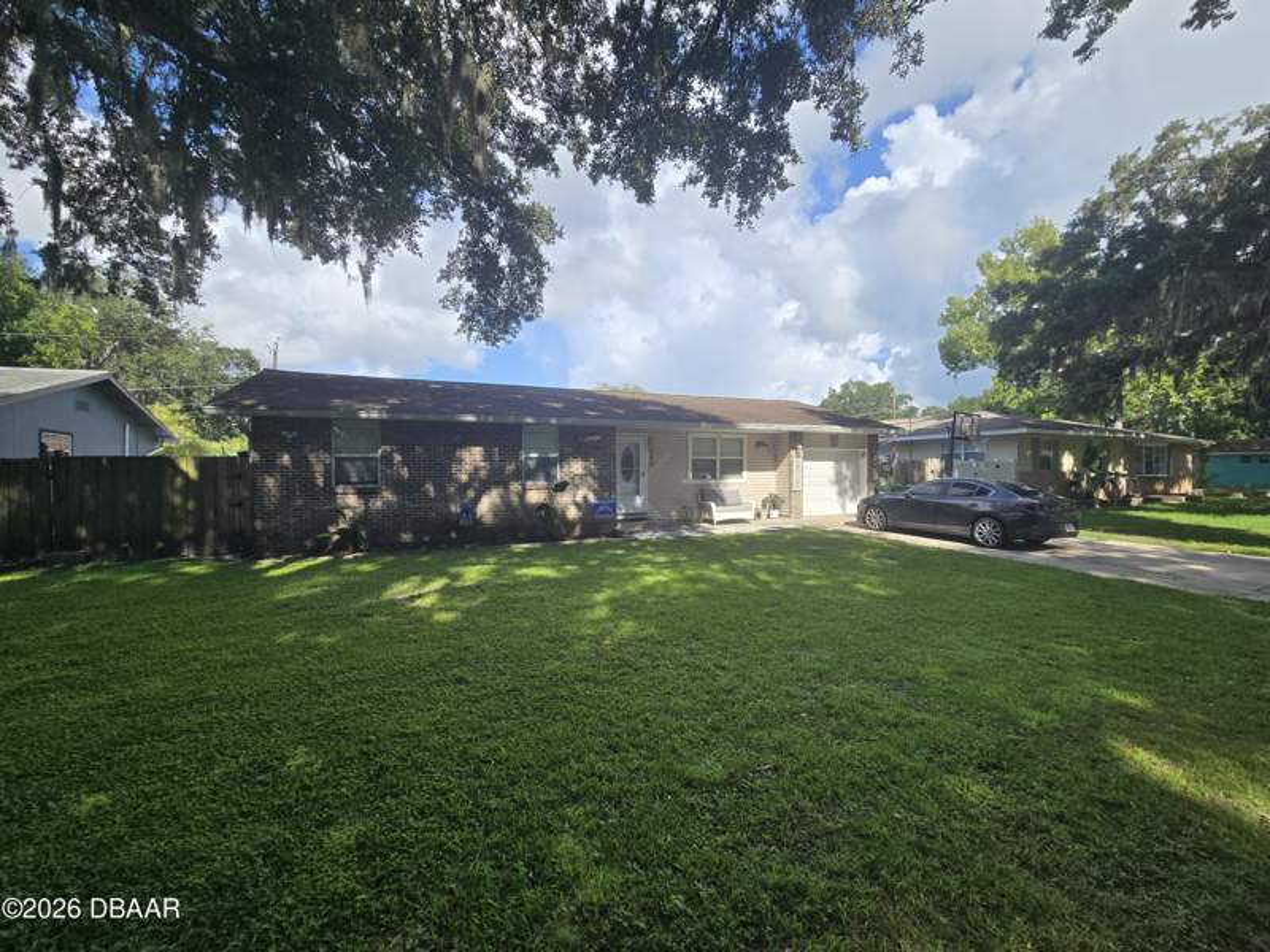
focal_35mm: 13
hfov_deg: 106.2
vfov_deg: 89.9
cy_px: 476
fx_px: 477
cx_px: 635
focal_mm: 2.2
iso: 50
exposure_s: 1/1550
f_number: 2.2
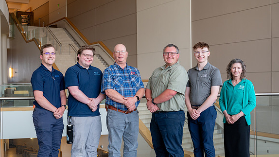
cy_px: 82
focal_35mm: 45
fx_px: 333
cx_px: 135
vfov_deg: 26.5
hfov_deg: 45.5
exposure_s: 1/125
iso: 250
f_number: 4
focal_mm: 34
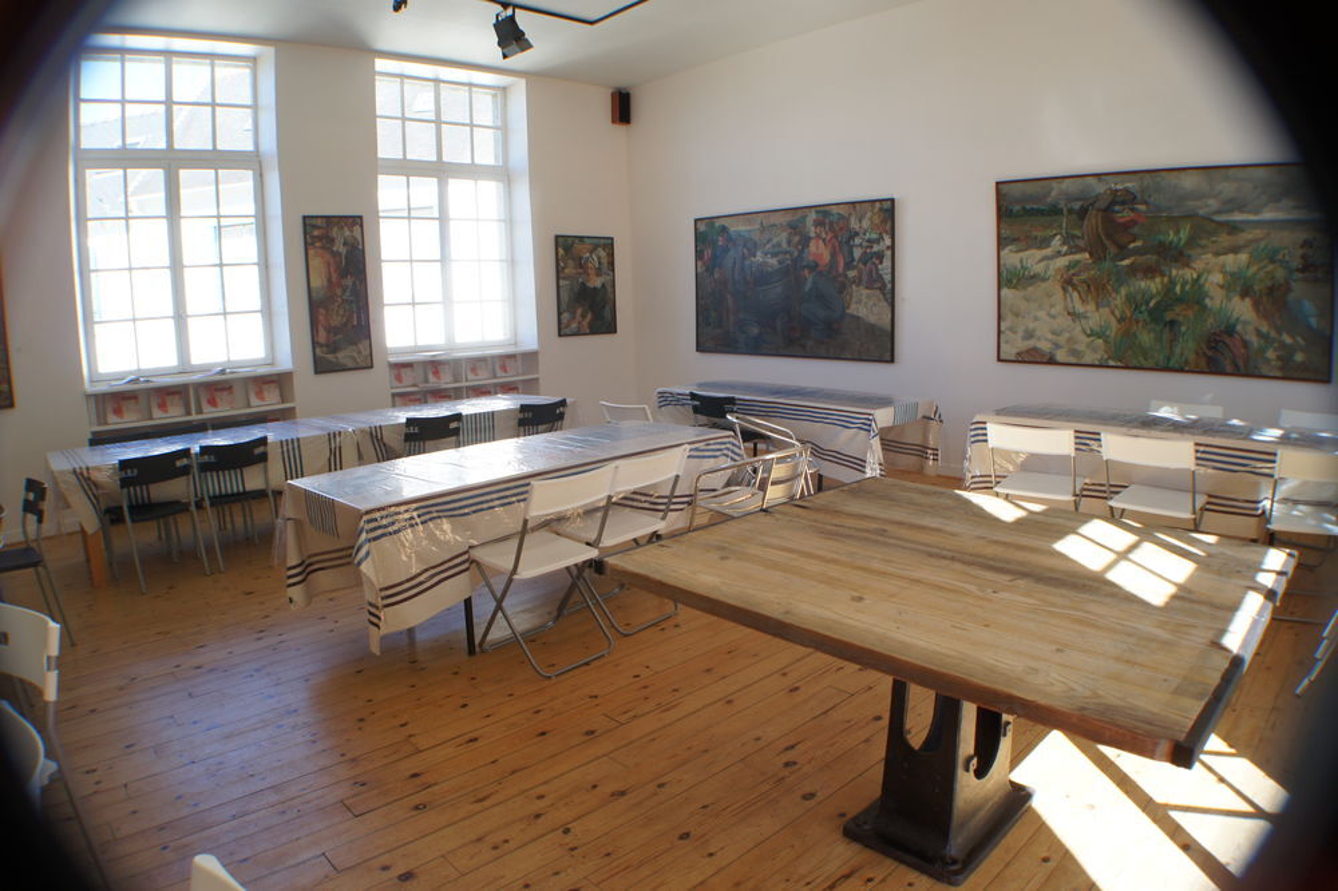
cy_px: 446
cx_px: 669
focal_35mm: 27
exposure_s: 1/60
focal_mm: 18
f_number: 8
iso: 200
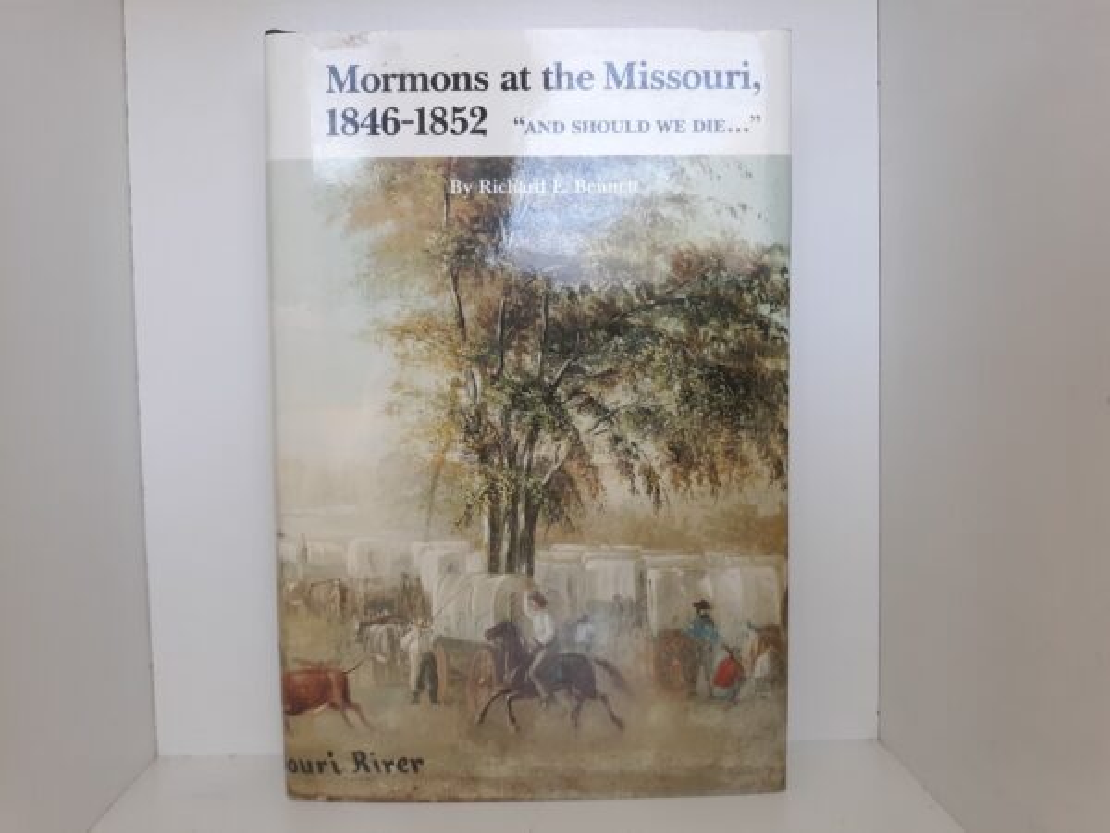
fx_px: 898
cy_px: 416
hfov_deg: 63.4
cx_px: 555
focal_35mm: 28
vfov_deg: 49.7
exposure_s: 1/60
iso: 64
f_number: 1.7
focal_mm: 3.7
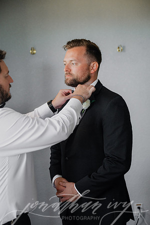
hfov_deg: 24.2
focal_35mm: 56
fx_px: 350
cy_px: 112
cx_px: 75
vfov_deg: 35.6
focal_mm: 56
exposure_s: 1/800
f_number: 2.8
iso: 1600
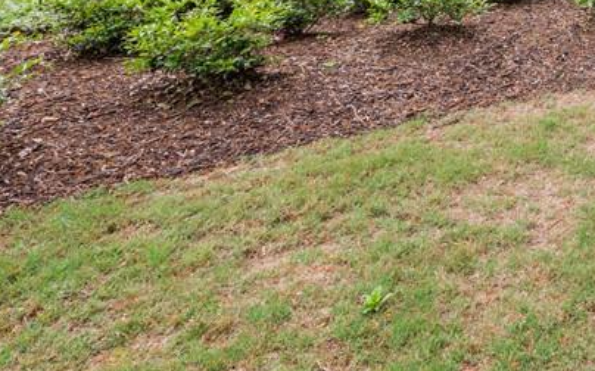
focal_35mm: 43
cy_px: -158
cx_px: 657
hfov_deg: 38.2
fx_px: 697
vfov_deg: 24.4
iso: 200
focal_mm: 8
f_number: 7.1
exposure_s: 1/100
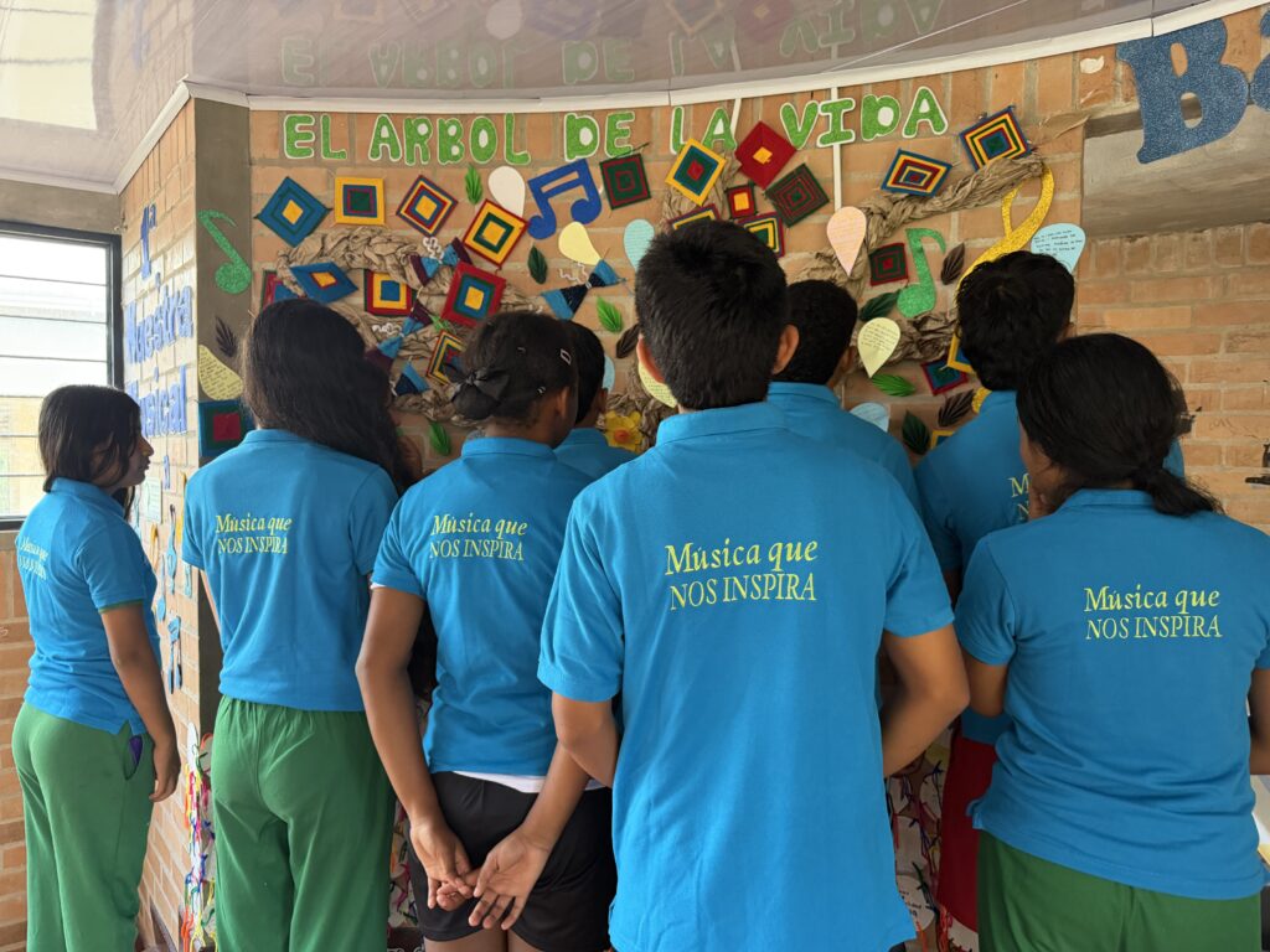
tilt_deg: -2.3
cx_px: 635
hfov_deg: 71.6
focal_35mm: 24
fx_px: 881
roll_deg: +0.3
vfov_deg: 56.8
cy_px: 476
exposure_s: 1/60
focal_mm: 6.76
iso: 500
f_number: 1.78
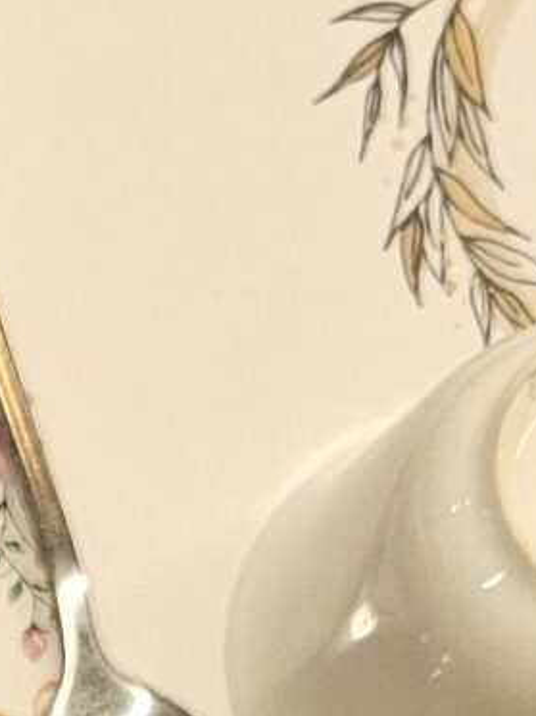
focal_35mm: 158
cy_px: 1948
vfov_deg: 10.1
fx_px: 3268
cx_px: -851
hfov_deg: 8.4
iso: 250
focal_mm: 6.3
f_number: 1.7
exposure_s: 1/120
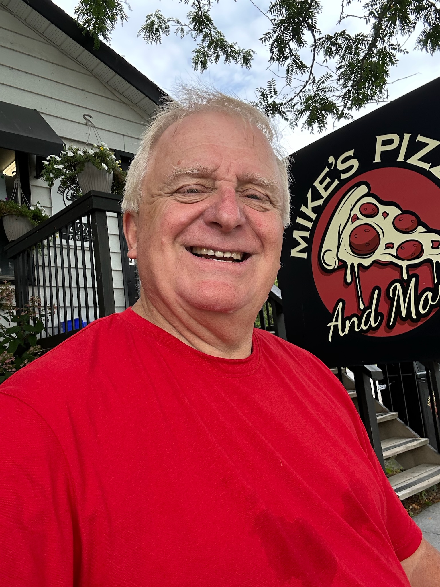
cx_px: 220
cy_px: 294
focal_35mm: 30
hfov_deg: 46.8
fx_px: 508
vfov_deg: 60.0
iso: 25
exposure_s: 1/252
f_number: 1.9
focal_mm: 2.69
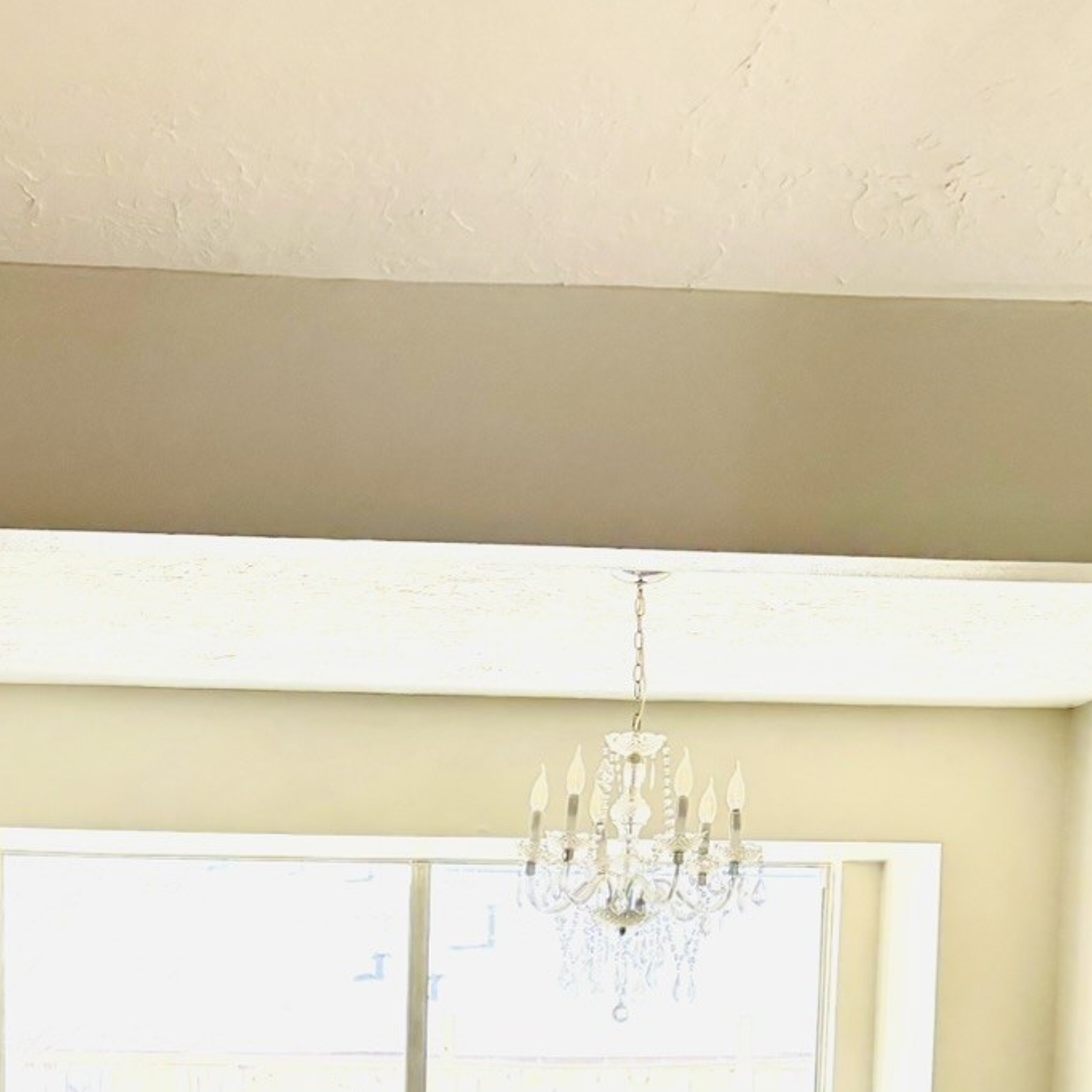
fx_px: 2463
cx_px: 189
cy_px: 1444
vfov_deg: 22.2
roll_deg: -1.2
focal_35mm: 69
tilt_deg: -8.1
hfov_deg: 24.5
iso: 50
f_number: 1.6
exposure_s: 1/120
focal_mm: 5.96
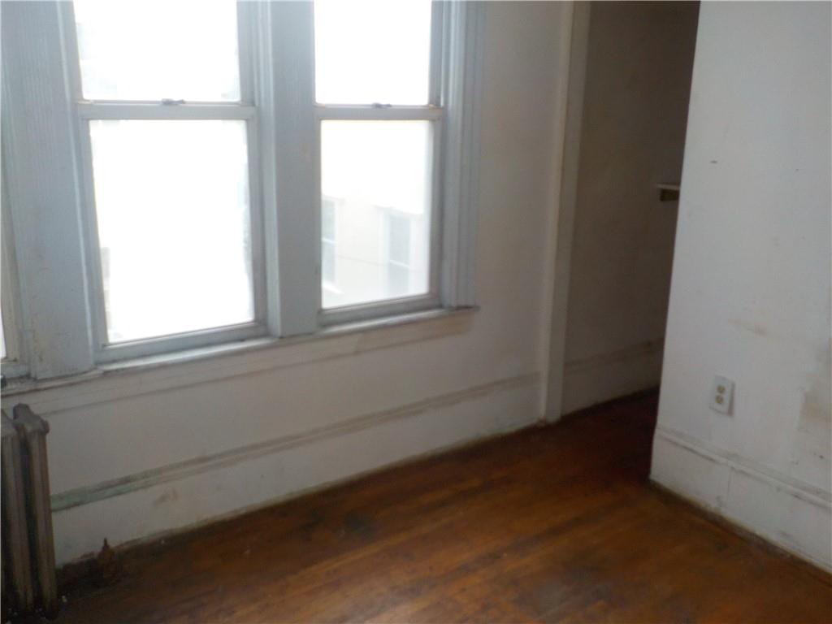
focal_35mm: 30
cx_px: 416
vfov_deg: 46.8
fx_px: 721
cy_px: 312
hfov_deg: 60.0
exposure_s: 1/30
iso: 250
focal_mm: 4.1
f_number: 3.3
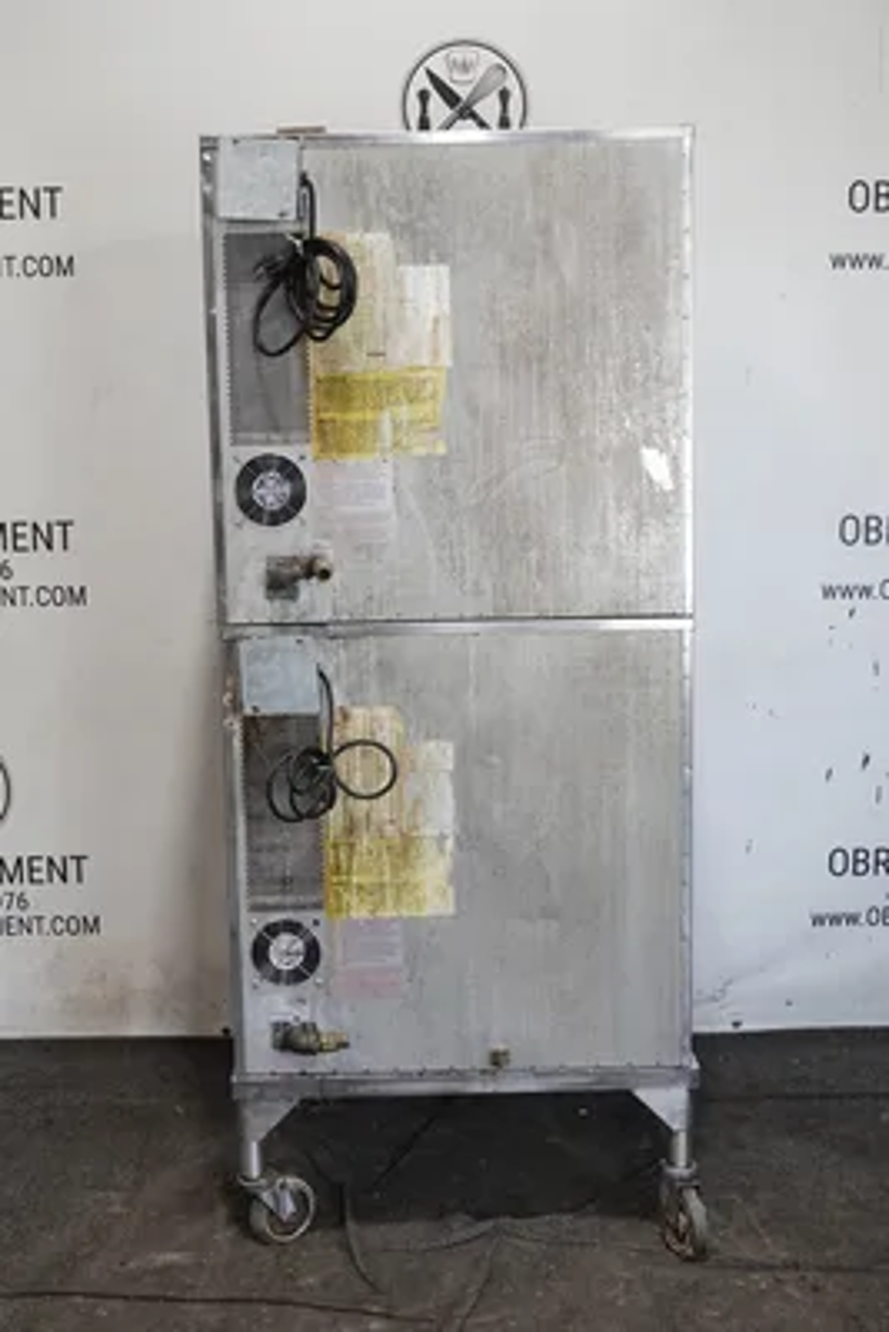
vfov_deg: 43.6
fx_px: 1665
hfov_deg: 29.9
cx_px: 444
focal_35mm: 45
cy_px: 666
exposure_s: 1/40
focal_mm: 16.54
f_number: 4.5
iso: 640
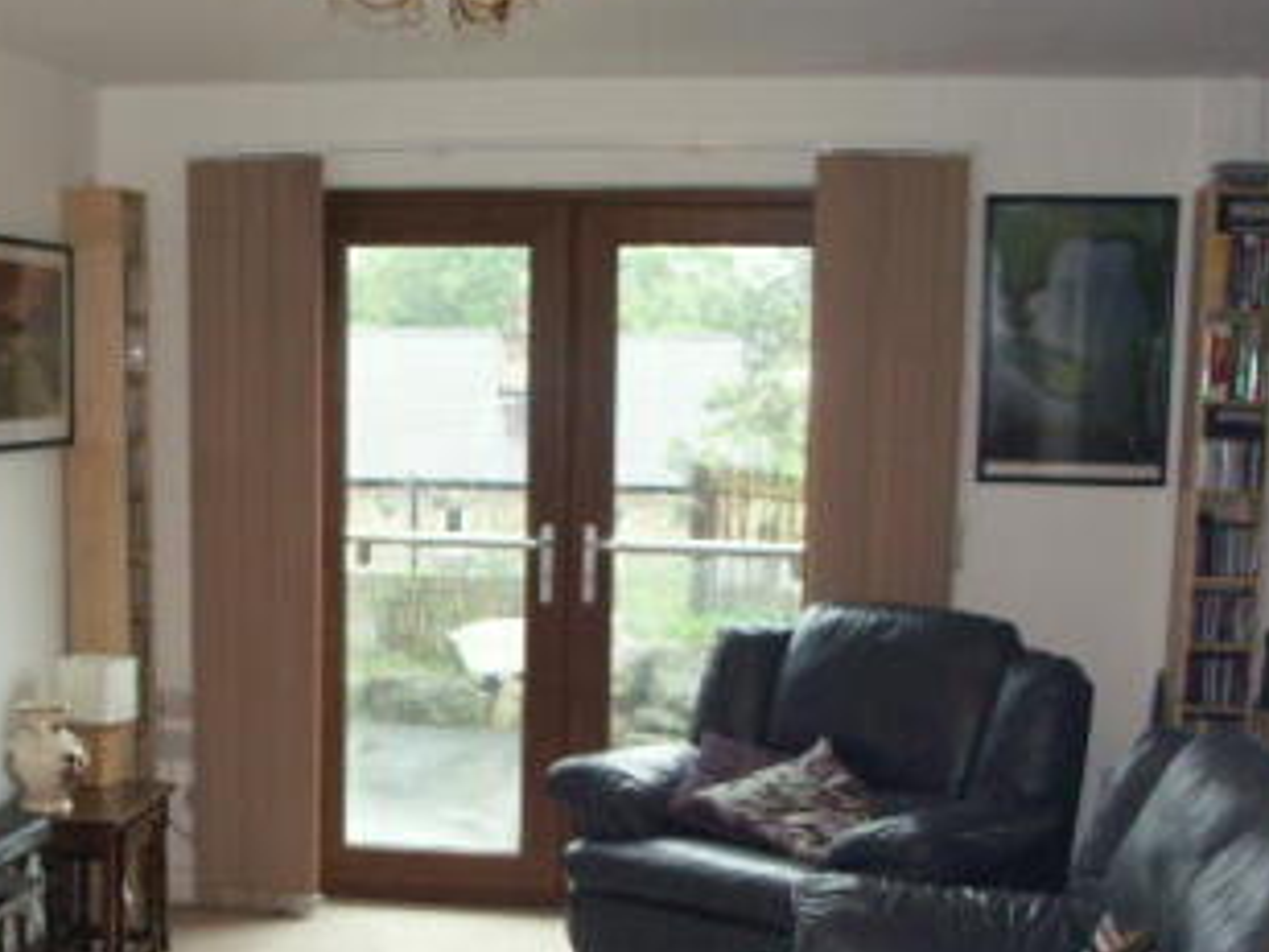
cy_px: 678
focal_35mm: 53
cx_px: 352
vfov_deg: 27.3
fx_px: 1943
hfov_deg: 35.5
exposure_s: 1/20
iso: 100
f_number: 2.8
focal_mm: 7.21
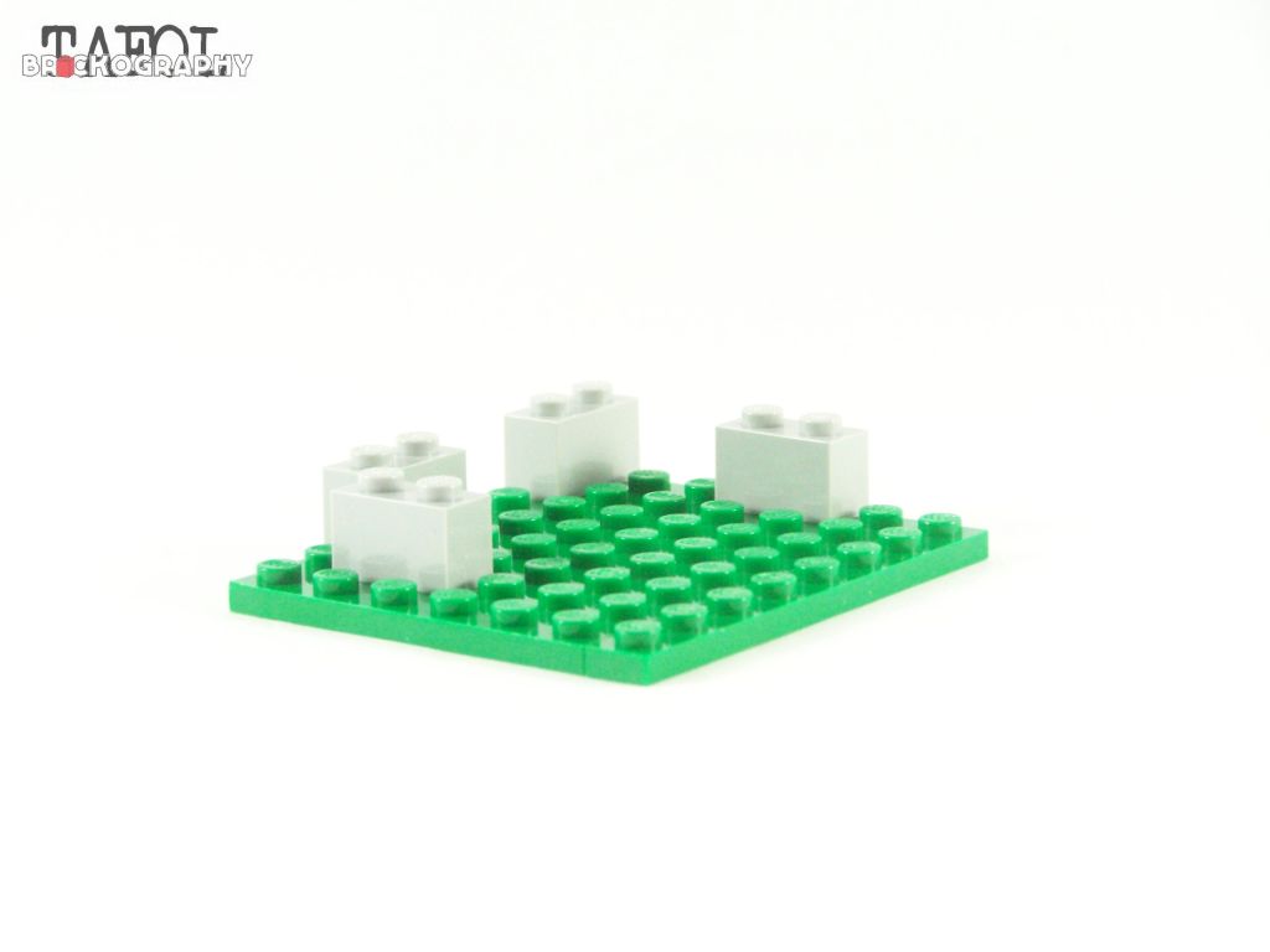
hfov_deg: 15.4
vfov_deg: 11.6
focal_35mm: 128
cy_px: 476
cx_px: 635
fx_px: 4696
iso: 400
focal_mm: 21.2
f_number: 4
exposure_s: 1/60
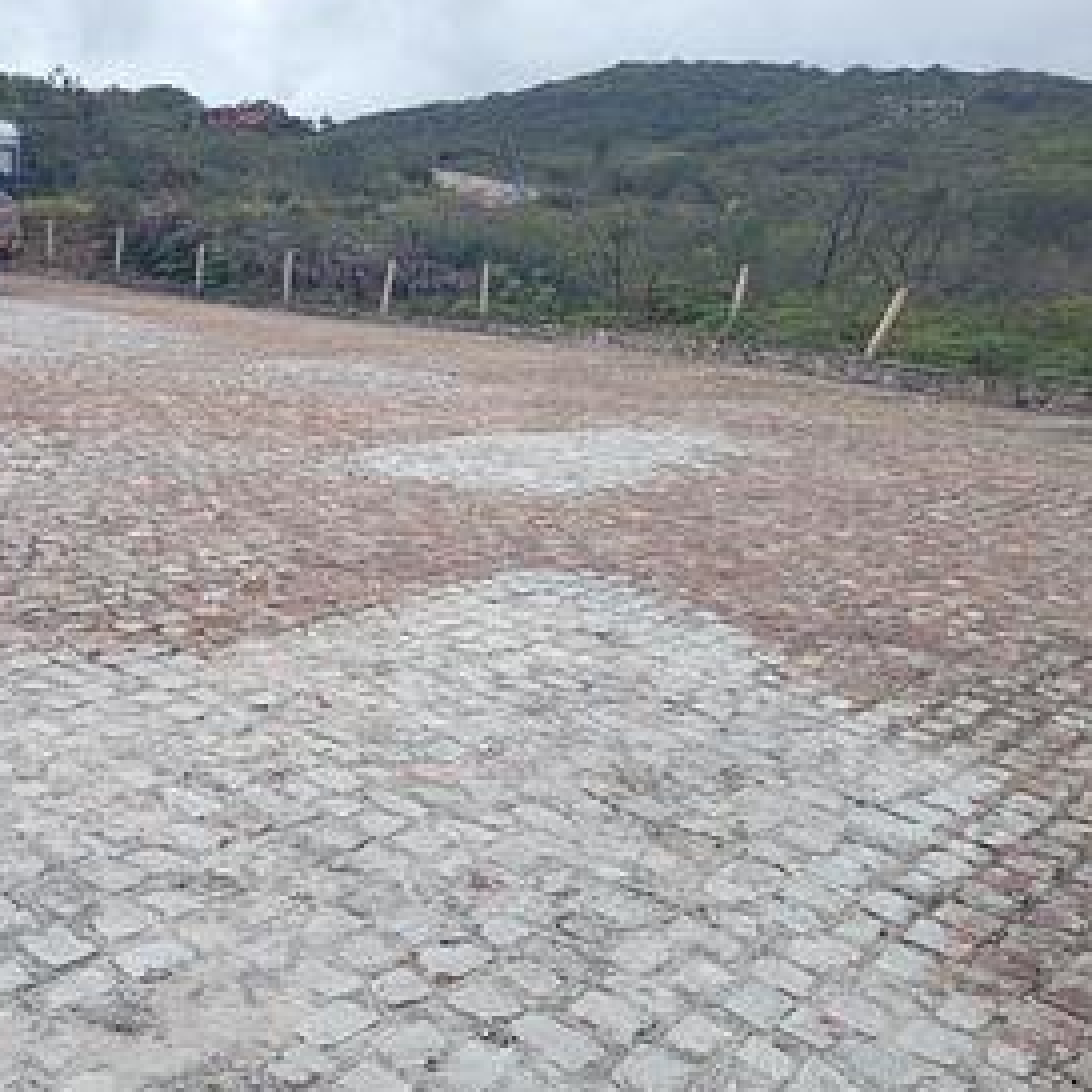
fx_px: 1285
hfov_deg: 44.7
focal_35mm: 36
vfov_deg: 46.0
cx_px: 290
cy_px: 604
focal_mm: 5.4
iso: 40
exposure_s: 1/1619
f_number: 1.8
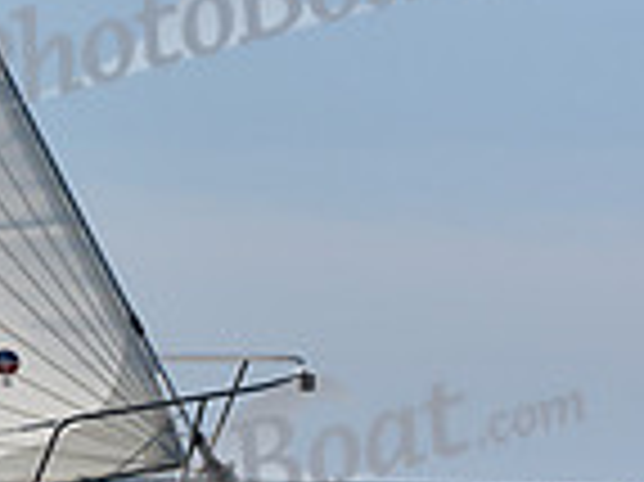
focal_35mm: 274
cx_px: -279
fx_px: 5093
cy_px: 300
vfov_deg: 5.4
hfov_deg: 7.1
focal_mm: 70
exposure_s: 1/1000
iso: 250
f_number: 6.3
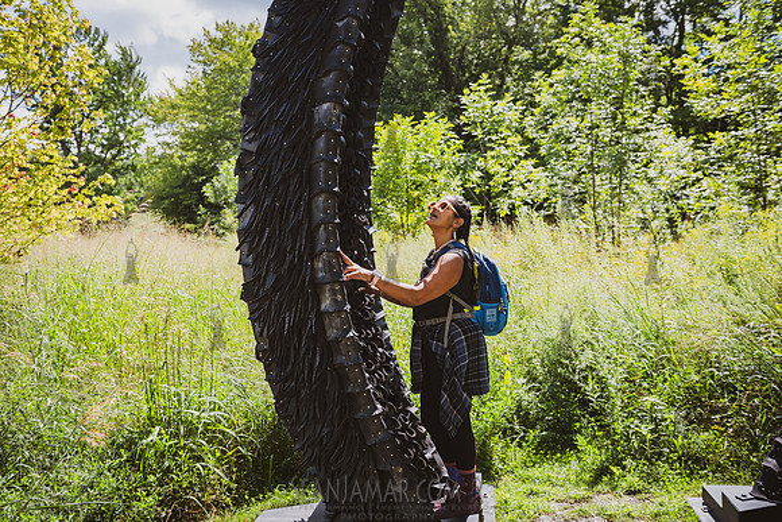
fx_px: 739
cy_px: 261
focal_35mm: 34
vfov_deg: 38.9
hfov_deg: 55.8
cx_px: 391
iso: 100
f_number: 4.5
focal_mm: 34
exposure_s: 1/400
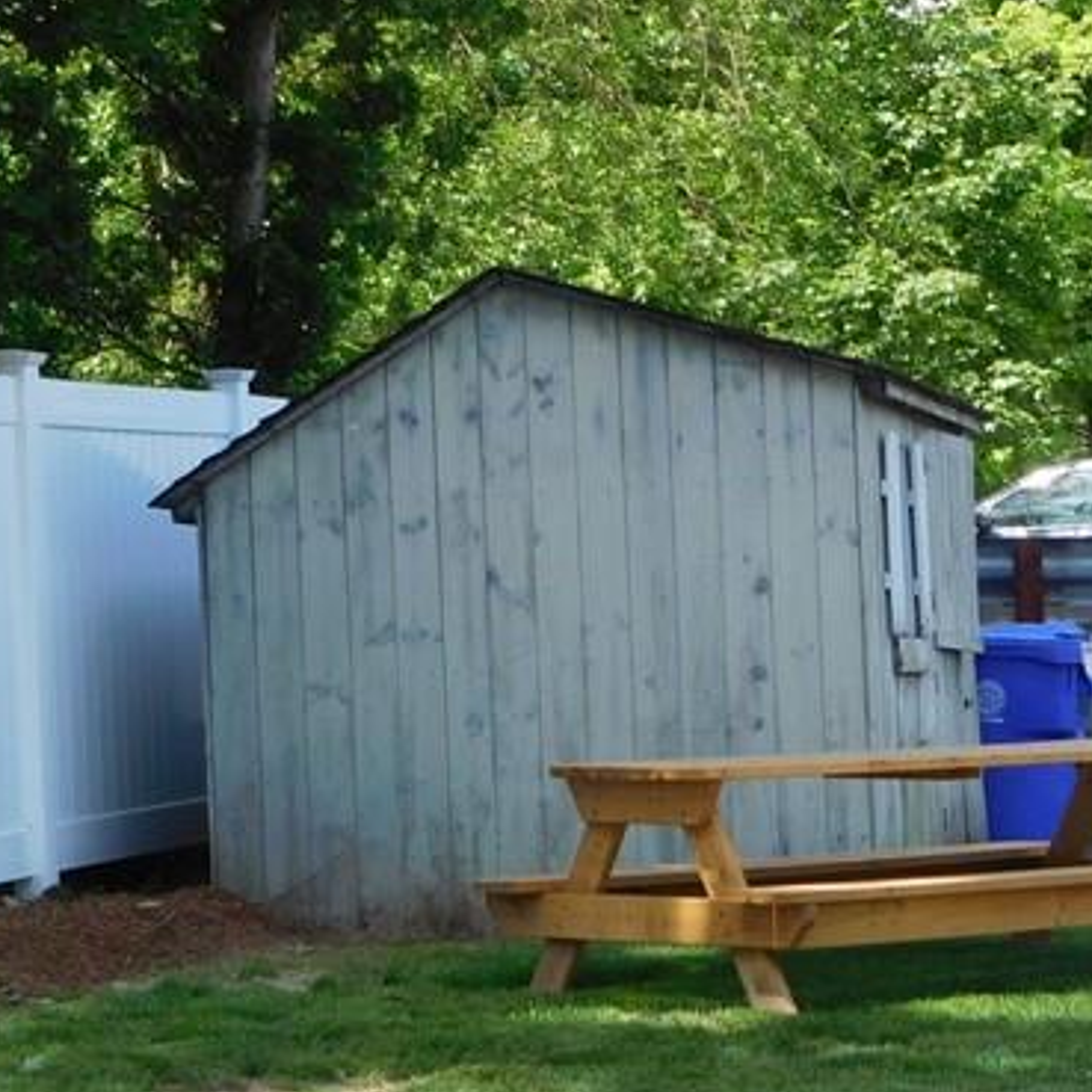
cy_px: 595
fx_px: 4818
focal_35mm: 135
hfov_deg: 12.8
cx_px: 1003
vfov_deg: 12.9
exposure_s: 1/320
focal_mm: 9.8
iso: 125
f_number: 4.2
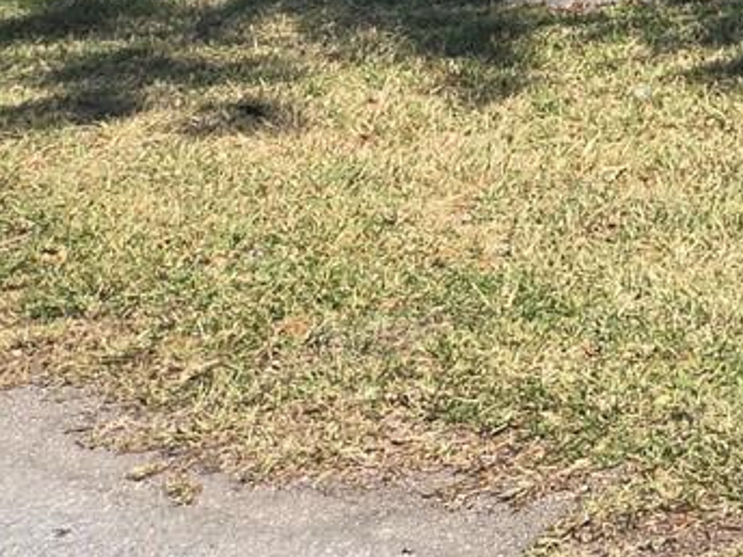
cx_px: 1620
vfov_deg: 12.3
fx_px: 2297
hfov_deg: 14.3
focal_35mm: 107
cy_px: -529
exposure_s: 1/3273
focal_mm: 5.4
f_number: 1.8
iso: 80
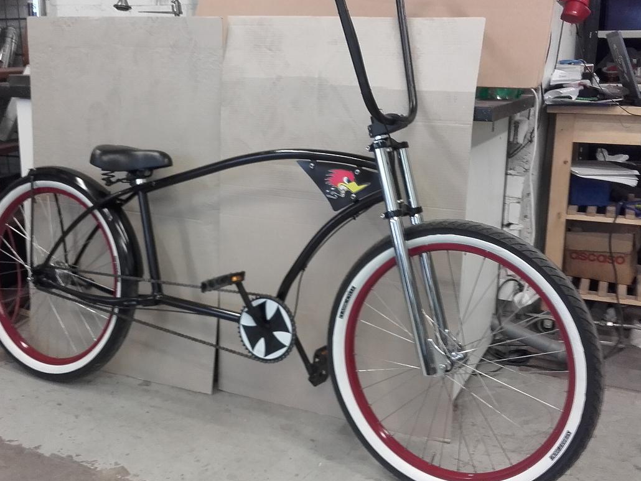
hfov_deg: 47.8
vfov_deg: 36.8
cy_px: 208
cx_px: 294
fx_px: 722
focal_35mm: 39
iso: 90
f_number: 2.2
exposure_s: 1/33
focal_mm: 3.3
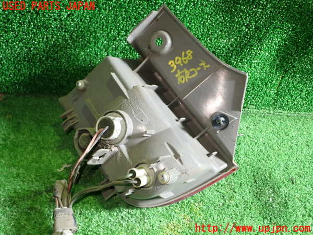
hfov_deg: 60.0
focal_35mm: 30
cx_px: 156
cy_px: 118
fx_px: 271
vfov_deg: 46.8
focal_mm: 5.4
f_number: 2.3
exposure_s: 1/30
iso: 250
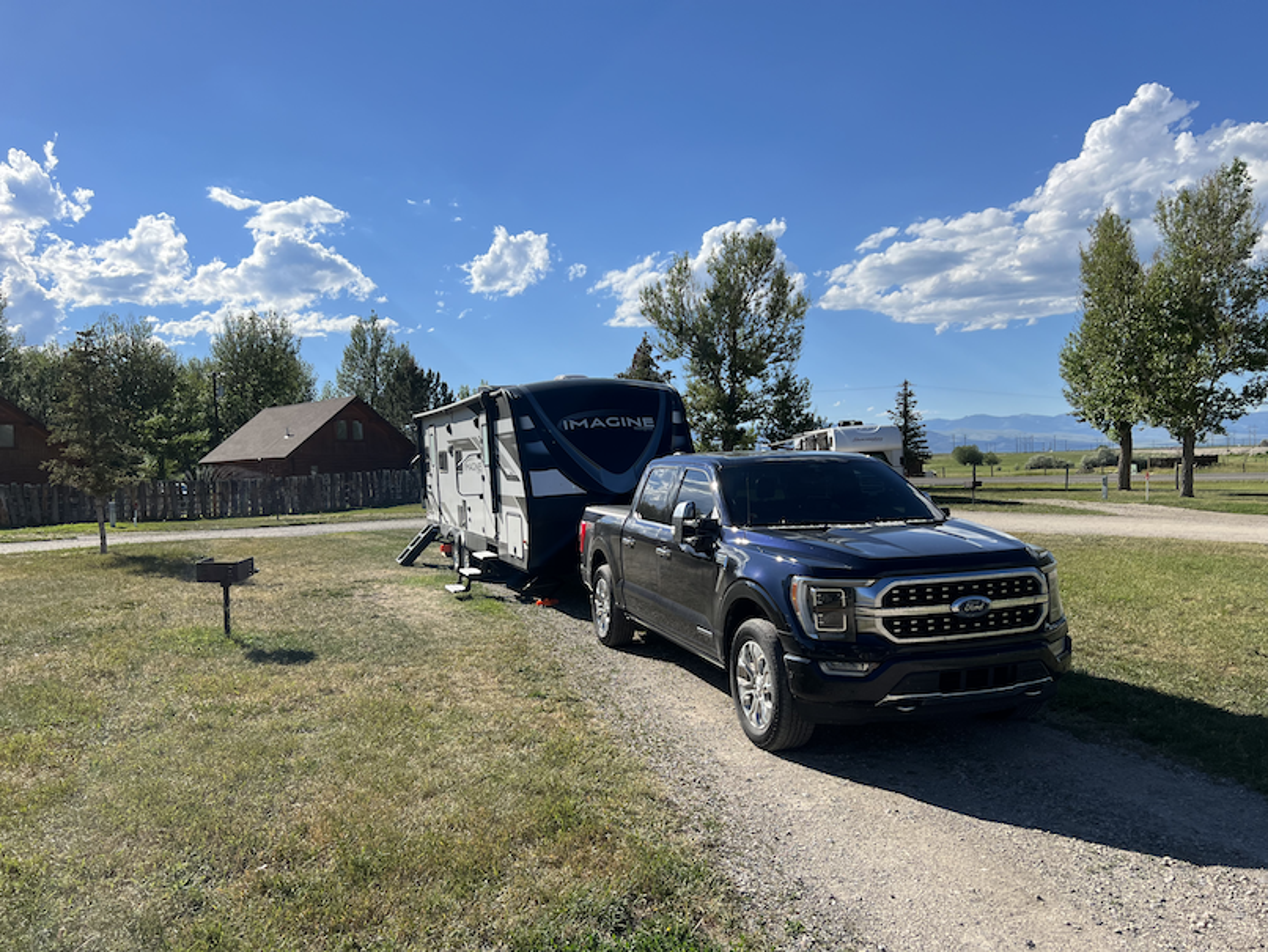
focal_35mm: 26
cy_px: 476
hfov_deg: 67.3
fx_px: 953
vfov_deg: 53.1
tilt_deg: -0.3
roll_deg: +1.6
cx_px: 634
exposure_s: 1/6211
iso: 50
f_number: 1.5
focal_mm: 5.7
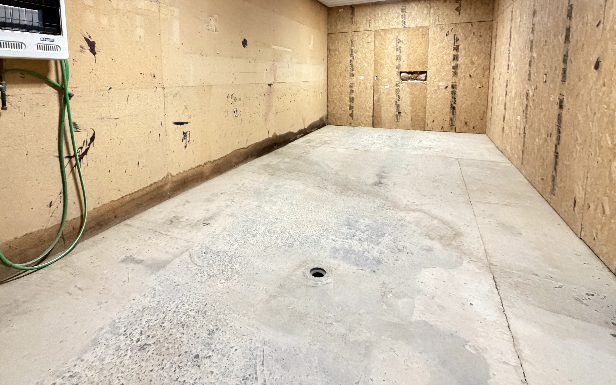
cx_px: 289
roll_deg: +0.3
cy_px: 108
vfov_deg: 62.2
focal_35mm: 18
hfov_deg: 91.0
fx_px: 302
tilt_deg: -5.8
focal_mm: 2.22
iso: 1000
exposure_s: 1/40
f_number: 2.2
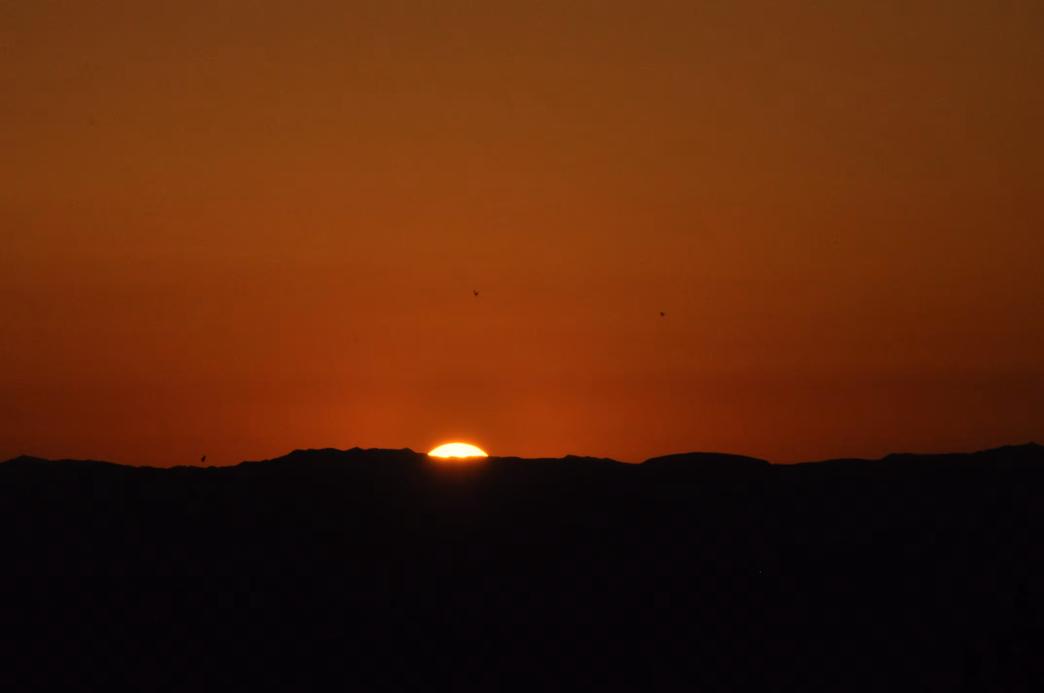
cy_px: 346
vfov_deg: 4.6
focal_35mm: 300
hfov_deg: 6.9
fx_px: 8689
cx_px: 522
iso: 800
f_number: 19
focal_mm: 200
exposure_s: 1/4000
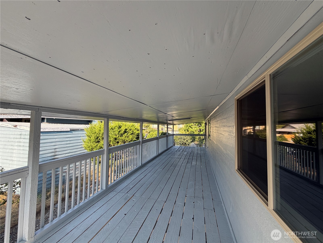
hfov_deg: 102.1
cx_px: 162
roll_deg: +0.0
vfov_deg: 85.7
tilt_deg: +2.5
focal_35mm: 14
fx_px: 131
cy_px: 122
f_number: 2.2
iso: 50
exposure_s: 1/398
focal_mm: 2.22
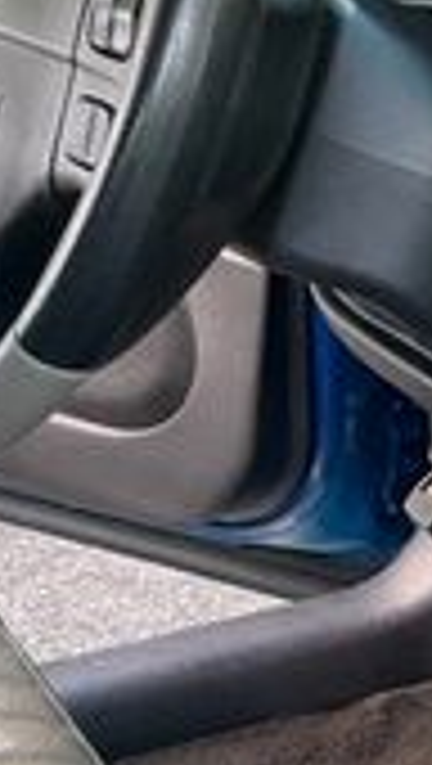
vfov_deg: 17.8
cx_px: 400
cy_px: 603
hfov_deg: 10.2
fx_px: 2416
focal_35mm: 119
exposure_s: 1/71
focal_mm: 3
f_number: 1.8
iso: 64
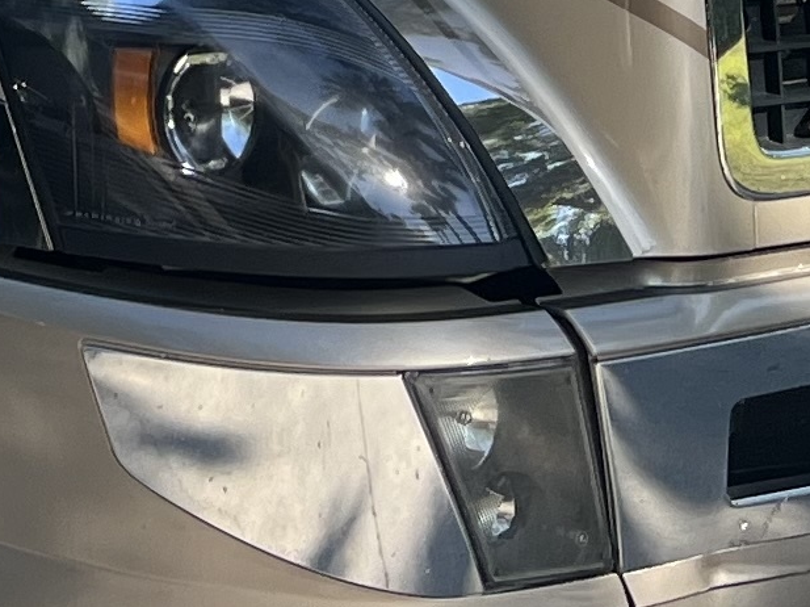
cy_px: -1027
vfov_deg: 7.9
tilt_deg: +6.9
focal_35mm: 170
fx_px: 3976
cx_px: -521
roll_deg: -0.3
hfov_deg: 11.0
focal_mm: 5.7
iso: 50
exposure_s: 1/1377
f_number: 1.5
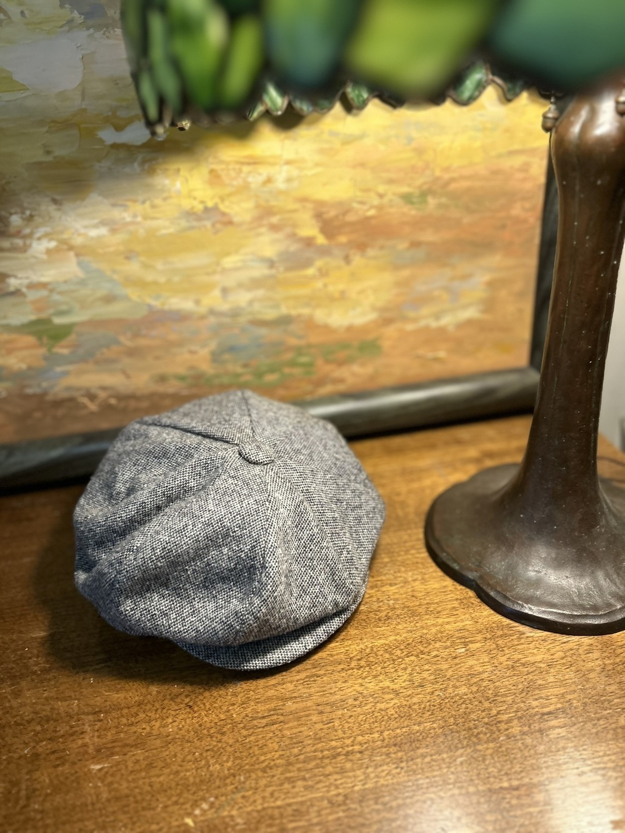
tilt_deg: -30.7
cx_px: 312
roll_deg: +4.6
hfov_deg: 53.1
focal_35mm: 26
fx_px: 626
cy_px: 416
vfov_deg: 67.3
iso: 100
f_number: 1.5
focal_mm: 5.7
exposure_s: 1/120
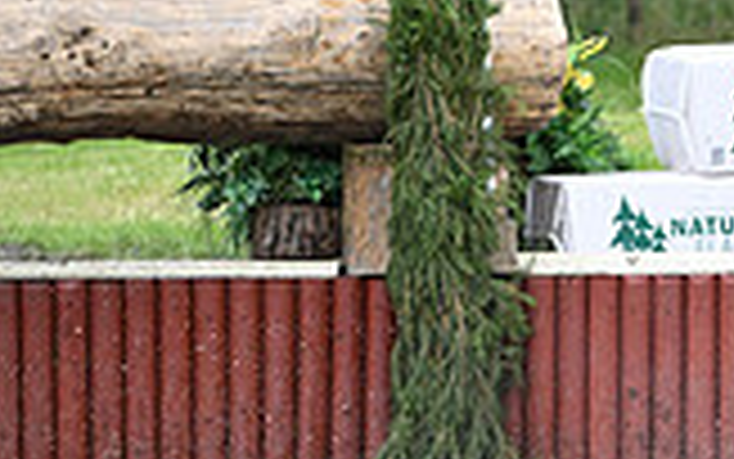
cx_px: 1301
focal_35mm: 563
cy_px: 286
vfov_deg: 2.3
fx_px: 11266
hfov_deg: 3.7
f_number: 4.5
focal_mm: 155
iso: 900
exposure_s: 1/1250
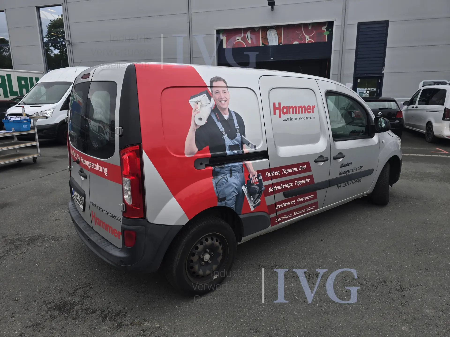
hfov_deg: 73.9
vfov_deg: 58.9
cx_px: 225
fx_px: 299
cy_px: 168
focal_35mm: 23
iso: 12
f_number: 1.7
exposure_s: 1/180
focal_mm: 6.3
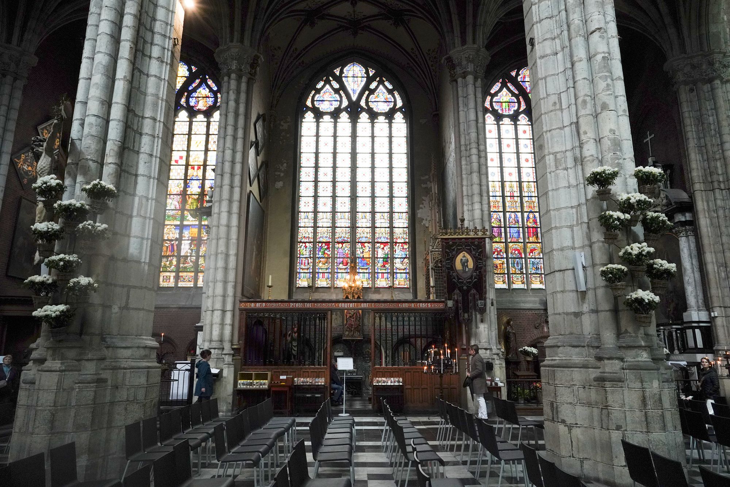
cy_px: 244
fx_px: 487
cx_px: 365
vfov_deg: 53.1
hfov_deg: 73.7
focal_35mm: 24
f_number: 11
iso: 3200
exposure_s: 1/80
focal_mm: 24
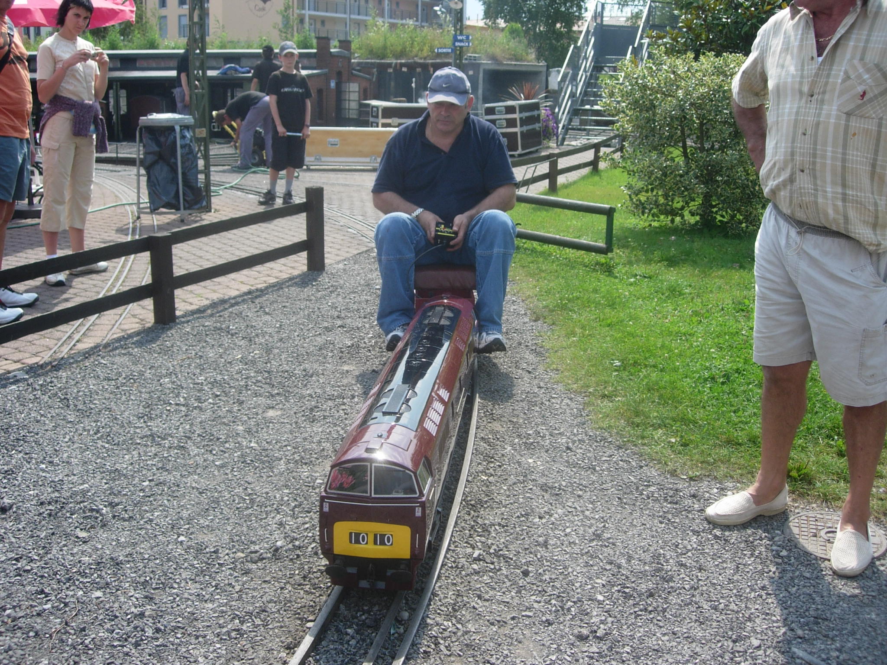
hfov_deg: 49.0
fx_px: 974
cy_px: 332
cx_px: 444
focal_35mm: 38
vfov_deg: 37.7
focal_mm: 7.8
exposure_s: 1/861
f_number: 2.8
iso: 64
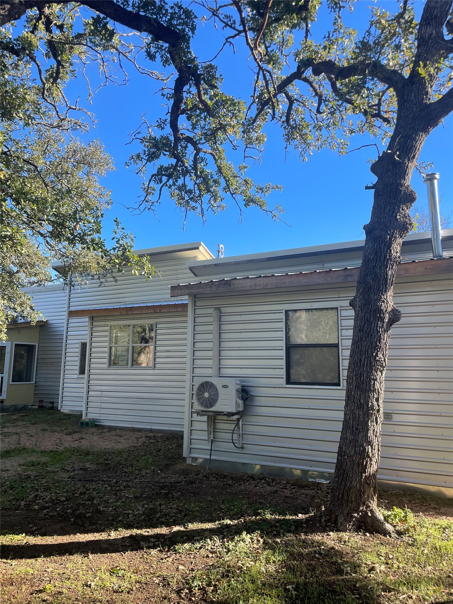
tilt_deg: +10.9
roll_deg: -0.6
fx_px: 454
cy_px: 302
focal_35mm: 26
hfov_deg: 53.1
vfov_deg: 67.3
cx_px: 226
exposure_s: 1/979
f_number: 1.6
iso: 32
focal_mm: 4.2
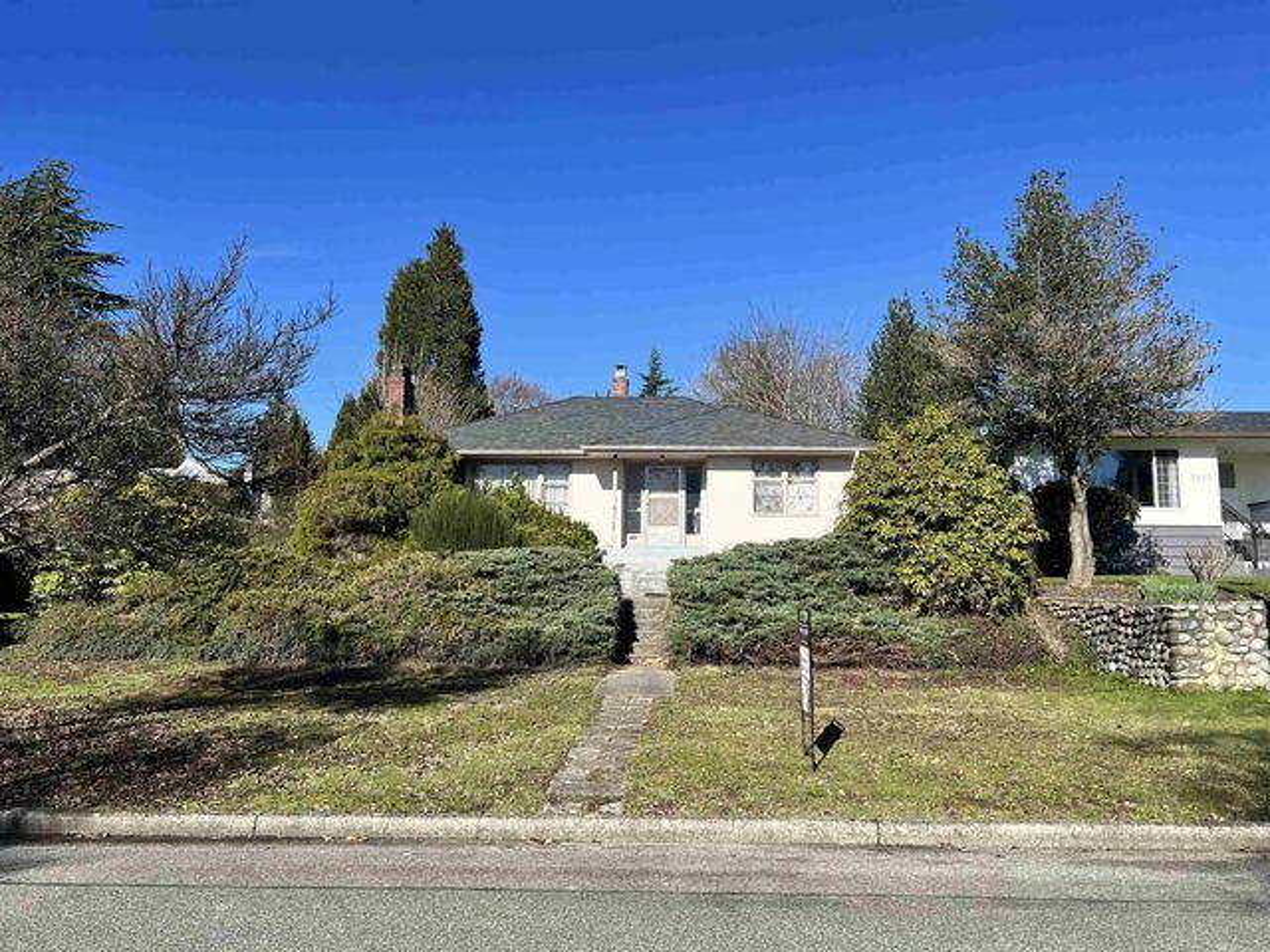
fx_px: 954
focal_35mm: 26
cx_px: 635
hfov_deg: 67.3
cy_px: 476
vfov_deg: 53.1
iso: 50
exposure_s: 1/3077
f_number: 1.5
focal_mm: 5.7
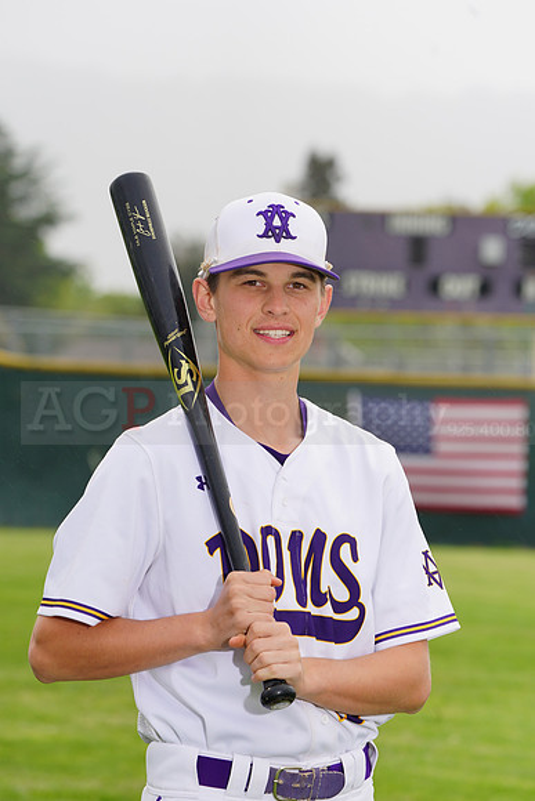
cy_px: 400
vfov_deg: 9.6
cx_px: 268
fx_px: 4789
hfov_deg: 6.4
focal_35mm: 215
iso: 160
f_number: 9
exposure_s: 1/250
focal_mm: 215
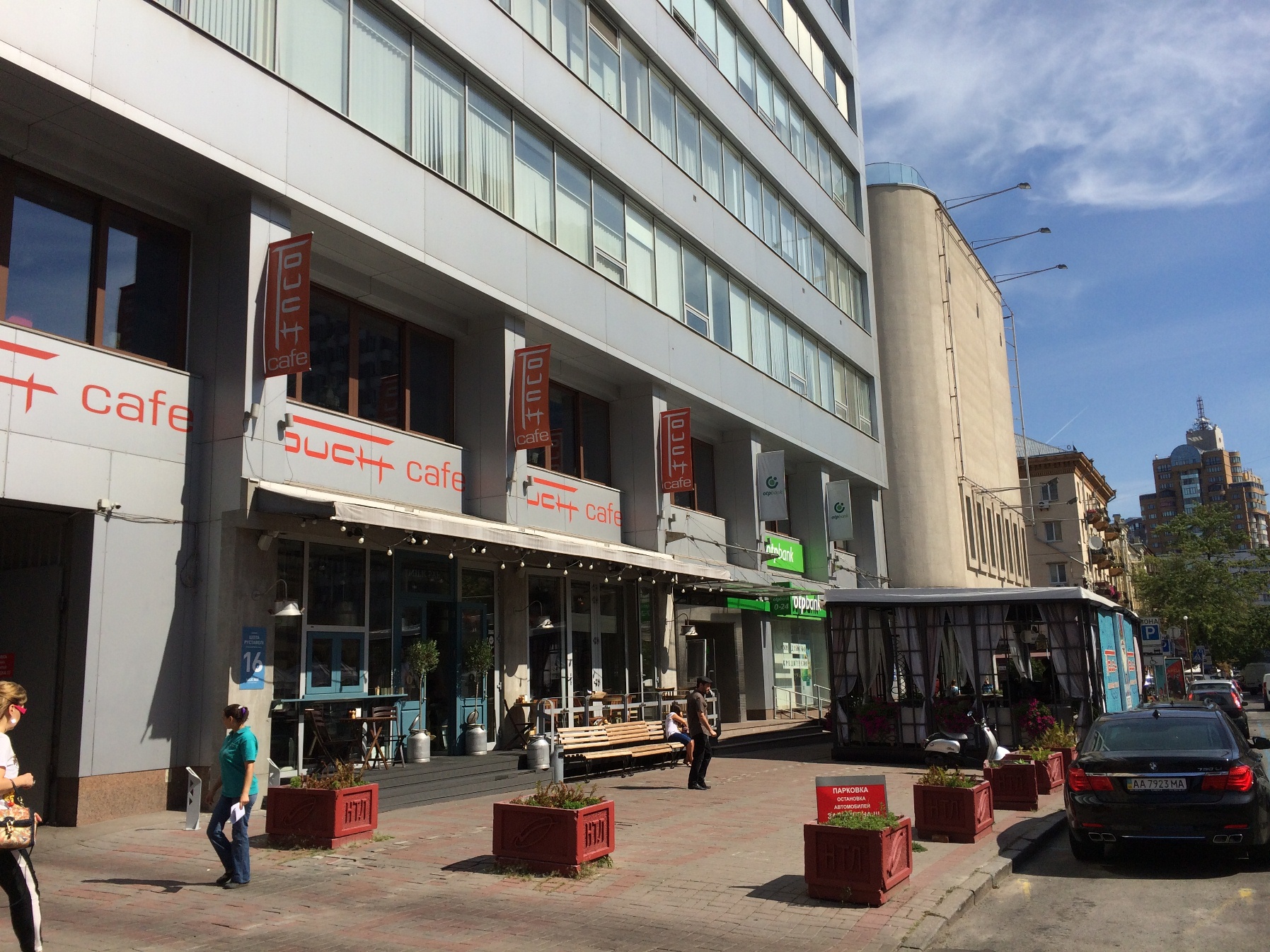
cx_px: 635
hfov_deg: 61.7
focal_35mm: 29
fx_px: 1064
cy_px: 476
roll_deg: +2.3
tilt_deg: +10.4
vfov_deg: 48.2
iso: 32
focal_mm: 4.15
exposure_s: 1/3165
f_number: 2.2
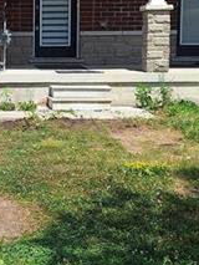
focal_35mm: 83
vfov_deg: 23.5
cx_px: -17
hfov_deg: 17.2
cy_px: 111
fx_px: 636
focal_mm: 5.54
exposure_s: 1/2463
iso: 40
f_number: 1.8
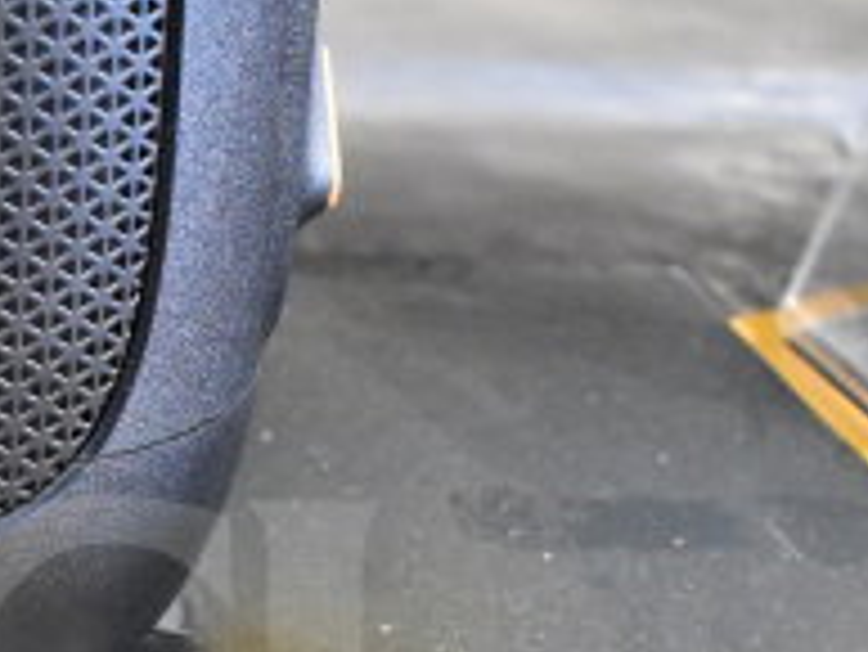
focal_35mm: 91
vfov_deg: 15.4
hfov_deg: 20.7
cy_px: 857
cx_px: -27
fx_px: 2283
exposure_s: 1/30
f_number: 3.8
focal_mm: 20
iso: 8000
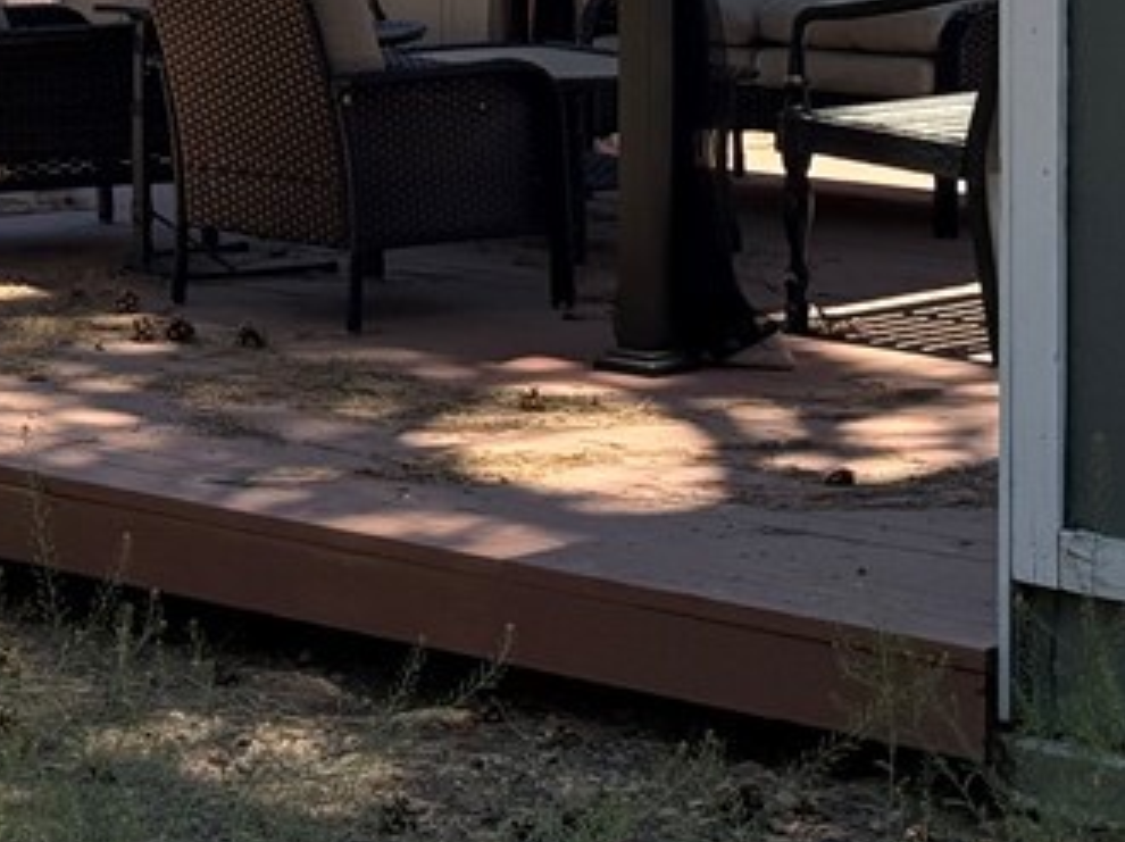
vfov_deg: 9.8
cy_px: -89
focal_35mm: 149
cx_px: -218
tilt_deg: -3.8
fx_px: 4839
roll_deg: +1.0
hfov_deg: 12.9
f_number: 1.78
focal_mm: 6.76
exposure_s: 1/1575
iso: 64
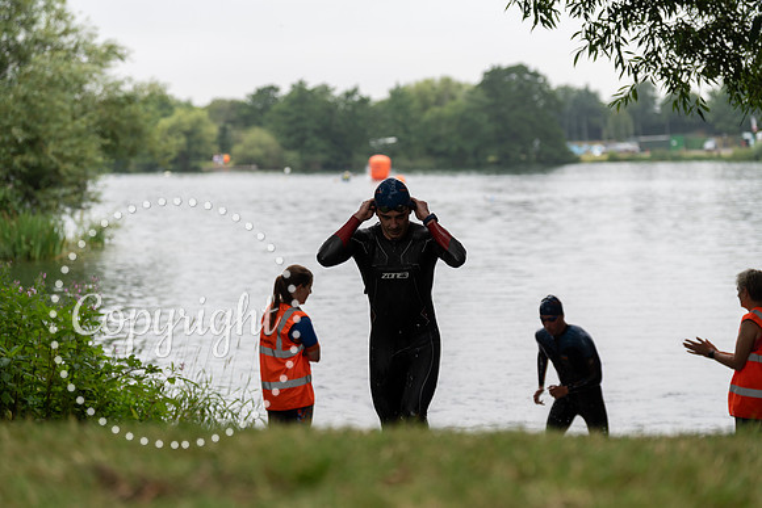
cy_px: 254
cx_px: 381
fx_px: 1990
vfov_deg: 14.6
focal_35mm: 94
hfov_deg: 21.7
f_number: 3.2
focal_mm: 94
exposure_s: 1/400
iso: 320
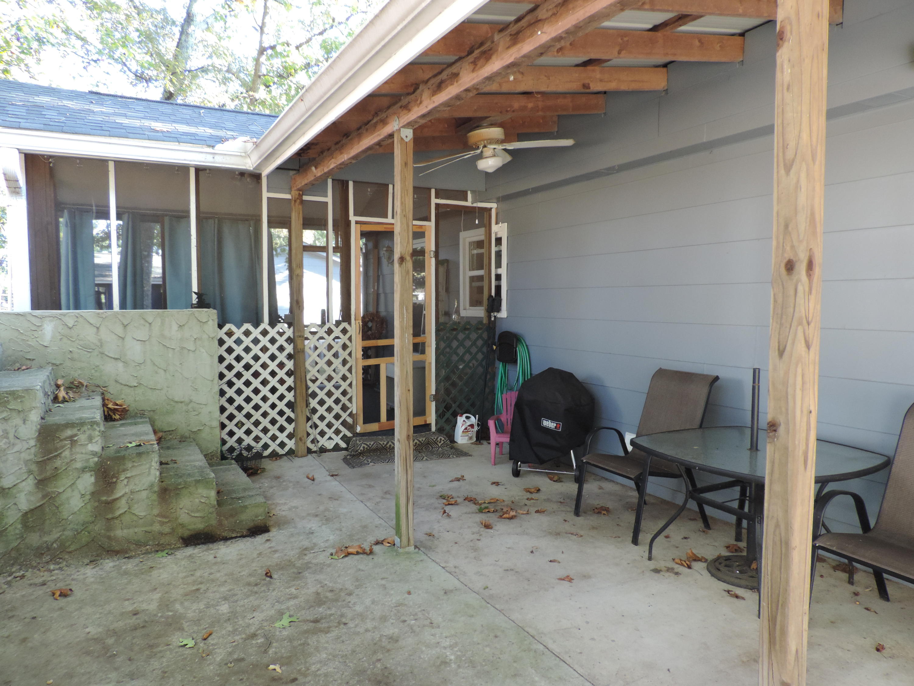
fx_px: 634
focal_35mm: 24
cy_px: 343
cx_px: 457
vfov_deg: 56.8
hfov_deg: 71.6
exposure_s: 1/30
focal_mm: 4.3
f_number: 3
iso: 250
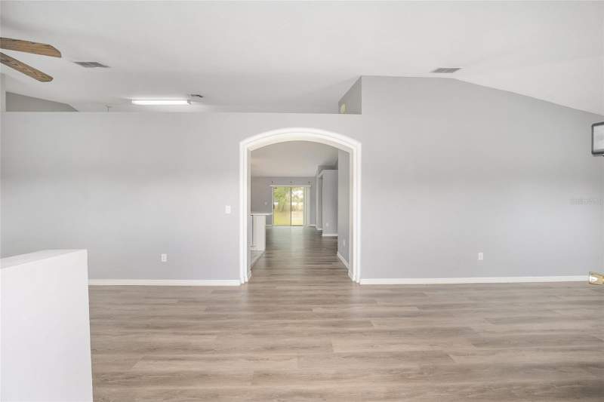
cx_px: 302
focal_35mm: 14
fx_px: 235
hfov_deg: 104.3
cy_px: 201
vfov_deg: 81.2
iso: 400
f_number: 7.1
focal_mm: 14
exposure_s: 1/6
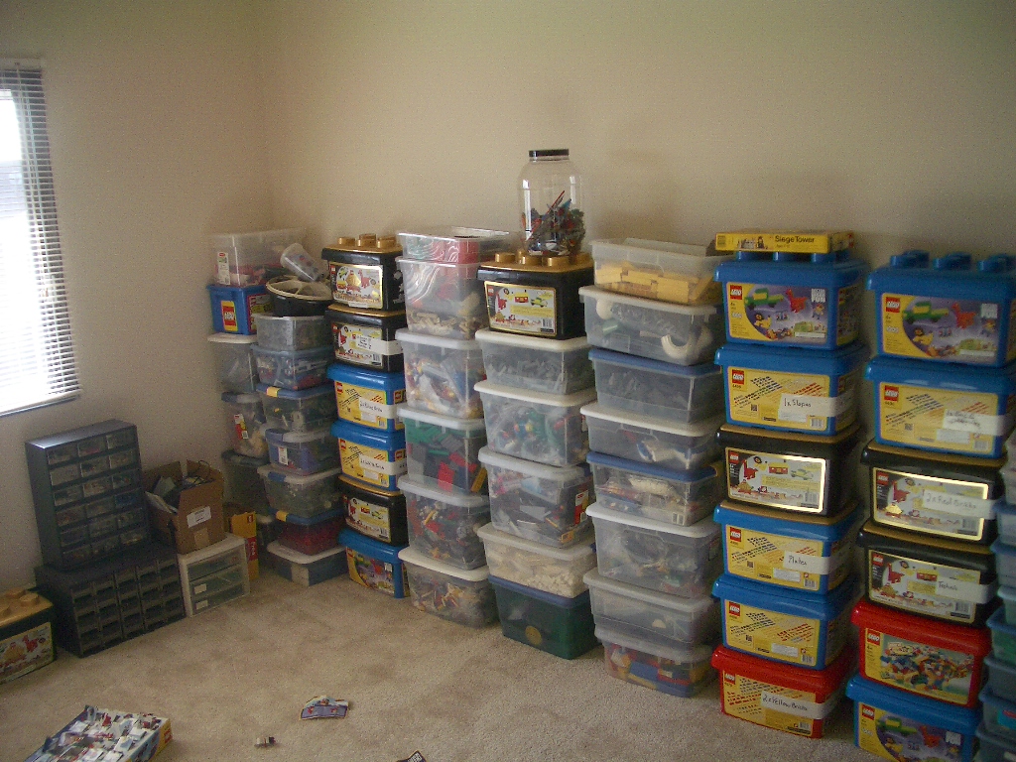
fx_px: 1027
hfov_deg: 52.6
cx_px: 508
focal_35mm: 35
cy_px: 381
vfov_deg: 40.7
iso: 100
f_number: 2.6
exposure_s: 1/80
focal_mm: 5.8
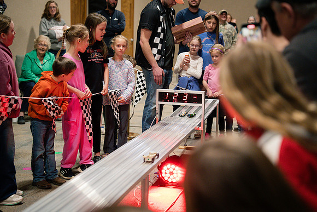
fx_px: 617
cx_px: 158
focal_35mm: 70
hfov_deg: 28.8
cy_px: 106
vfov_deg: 19.5
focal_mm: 70
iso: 2500
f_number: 2.8
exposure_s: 1/320
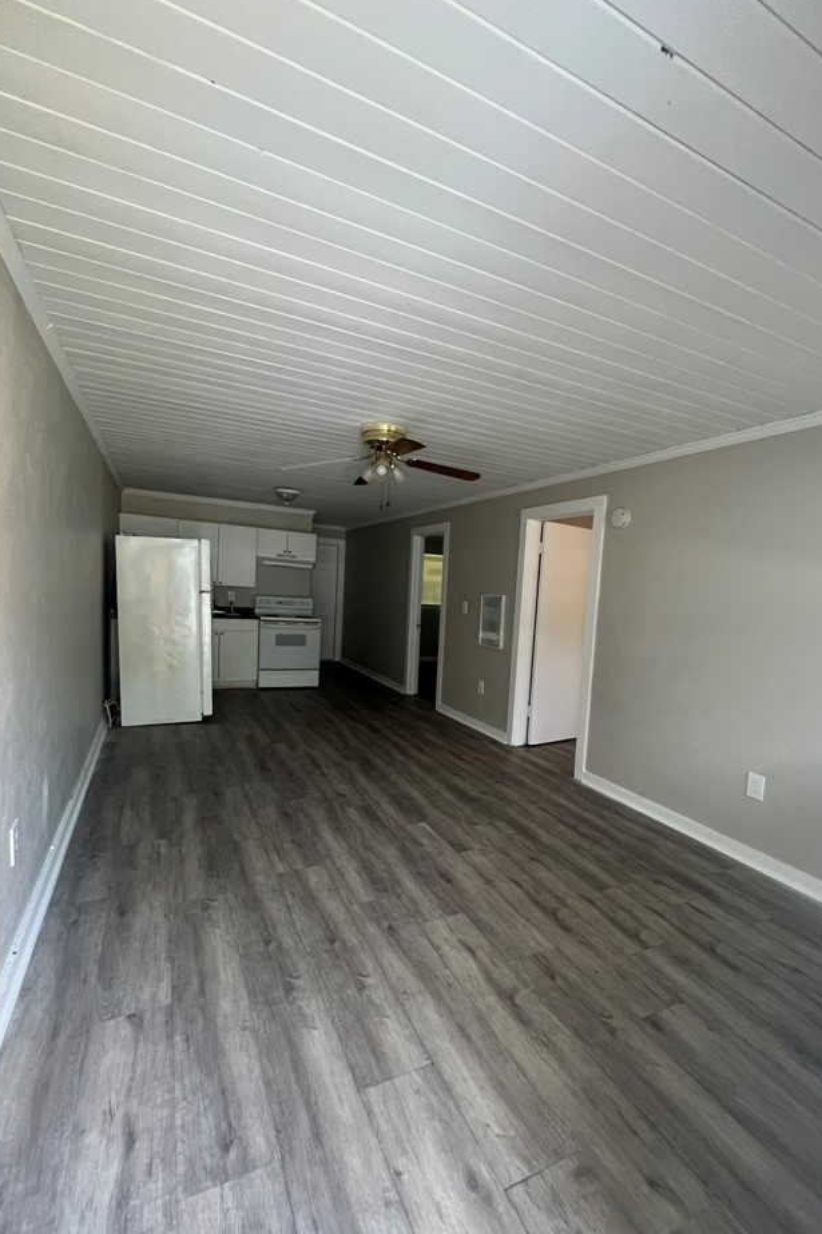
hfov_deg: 77.2
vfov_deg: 100.3
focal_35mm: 15
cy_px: 646
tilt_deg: -6.1
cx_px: 432
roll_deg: -3.1
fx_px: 514
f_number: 1.8
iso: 250
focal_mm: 1.57
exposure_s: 1/70
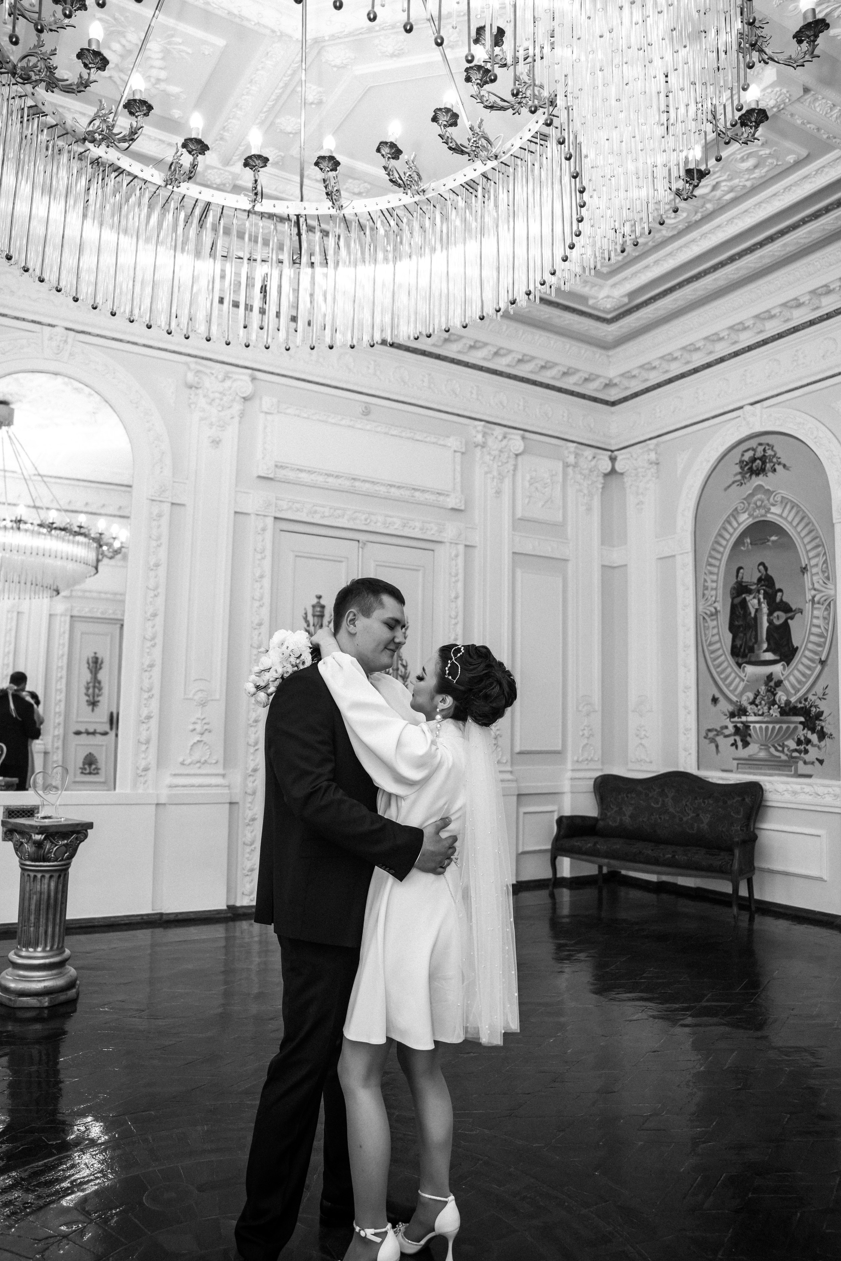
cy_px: 611
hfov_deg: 51.3
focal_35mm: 25
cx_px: 416
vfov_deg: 71.5
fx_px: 876
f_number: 2.8
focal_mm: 24
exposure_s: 1/250
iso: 1000
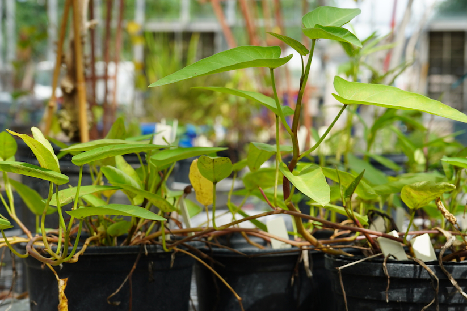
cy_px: 199
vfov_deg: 19.4
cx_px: 267
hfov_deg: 28.8
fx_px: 908
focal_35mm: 70
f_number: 8
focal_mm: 45
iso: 100
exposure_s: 1/100
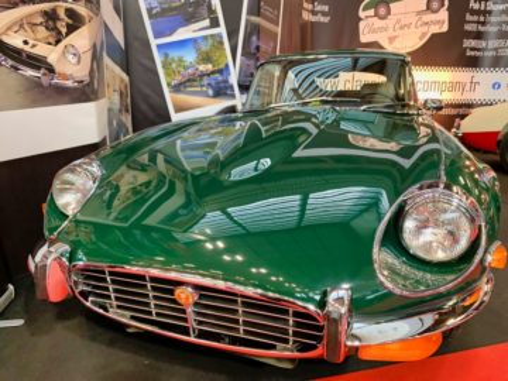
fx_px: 382
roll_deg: -1.1
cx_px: 254
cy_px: 190
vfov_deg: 53.1
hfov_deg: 67.3
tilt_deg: -14.6
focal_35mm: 26
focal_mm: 4.25
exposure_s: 1/50
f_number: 1.8
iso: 250
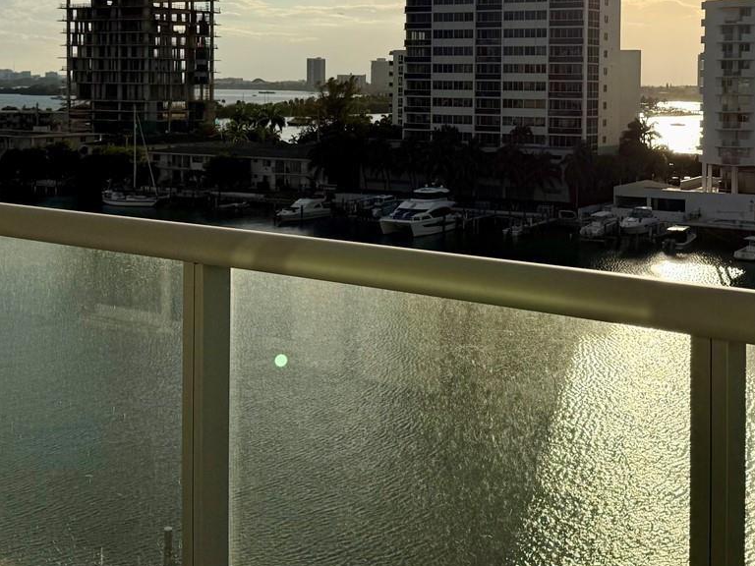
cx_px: 471
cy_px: 116
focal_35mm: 50
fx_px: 1091
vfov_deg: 28.5
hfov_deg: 38.0
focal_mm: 6.76
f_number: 1.78
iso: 64
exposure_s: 1/32258
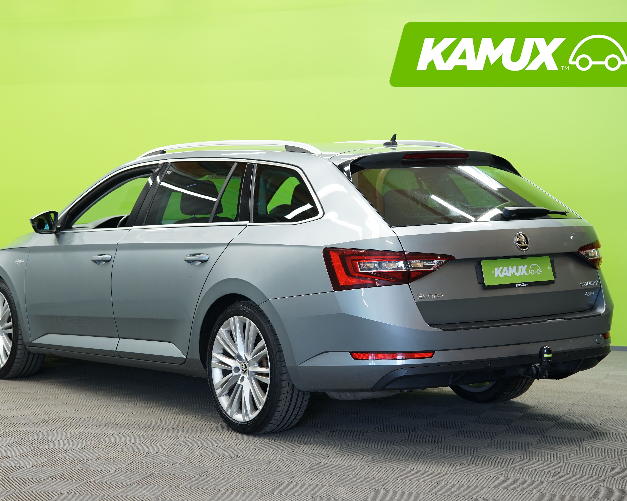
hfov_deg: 24.7
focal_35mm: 77
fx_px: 1429
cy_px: 250
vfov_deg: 19.9
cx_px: 294
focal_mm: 68
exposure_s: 1/15
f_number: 5
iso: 500
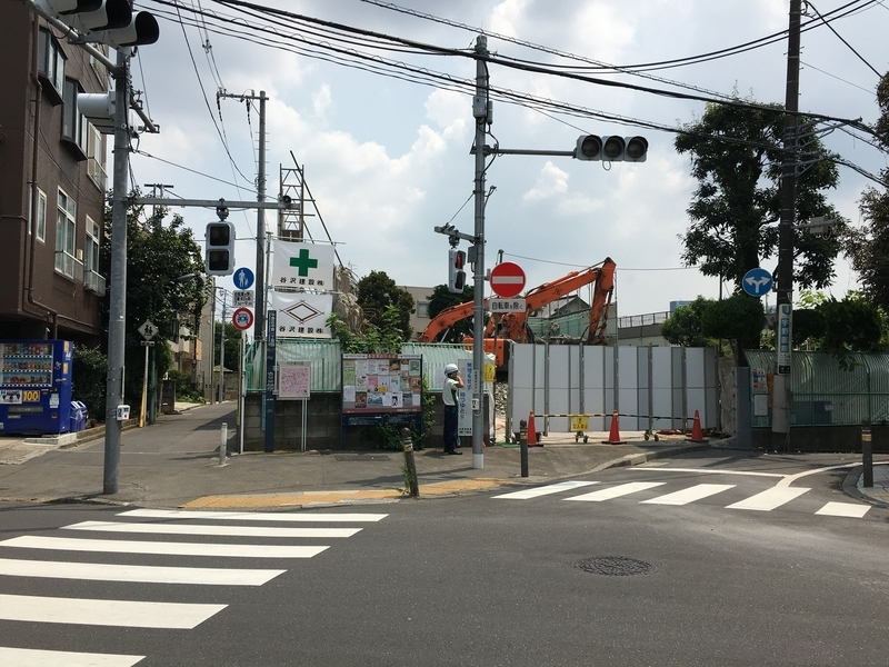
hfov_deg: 61.7
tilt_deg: +1.3
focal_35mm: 29
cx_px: 444
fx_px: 745
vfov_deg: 48.2
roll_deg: +0.5
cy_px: 334
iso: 25
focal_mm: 4.15
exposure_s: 1/2331
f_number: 2.2
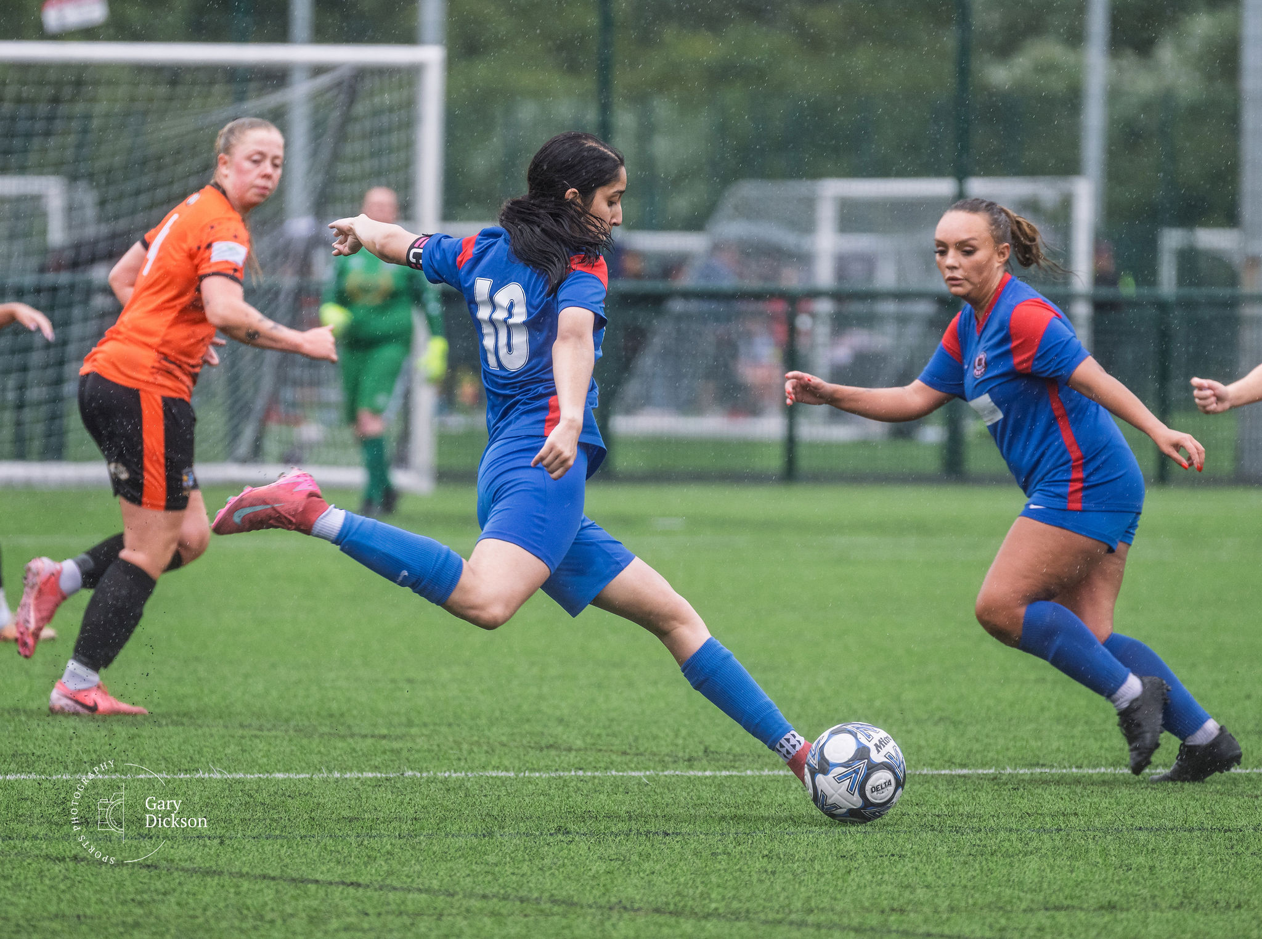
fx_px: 15683
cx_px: 596
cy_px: 311
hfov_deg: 4.6
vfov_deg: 3.4
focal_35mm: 431
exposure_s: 1/1000
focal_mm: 300
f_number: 5.3
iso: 900
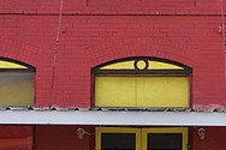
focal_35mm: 139
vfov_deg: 9.8
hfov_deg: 14.7
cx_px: 156
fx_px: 872
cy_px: 100
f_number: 7.1
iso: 200
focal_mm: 30
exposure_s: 1/50
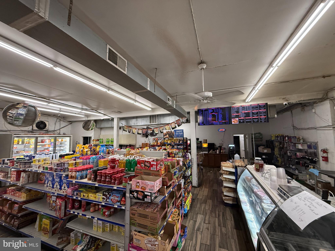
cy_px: 126
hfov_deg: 102.1
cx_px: 168
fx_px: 135
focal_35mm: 14
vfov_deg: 85.7
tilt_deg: +4.8
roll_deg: +0.1
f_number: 2.2
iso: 400
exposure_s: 1/120
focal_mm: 2.22
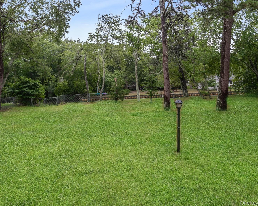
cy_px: 103
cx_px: 115
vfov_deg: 56.8
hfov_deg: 67.9
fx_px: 191
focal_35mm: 25
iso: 250
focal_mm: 22
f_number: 8
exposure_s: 1/250
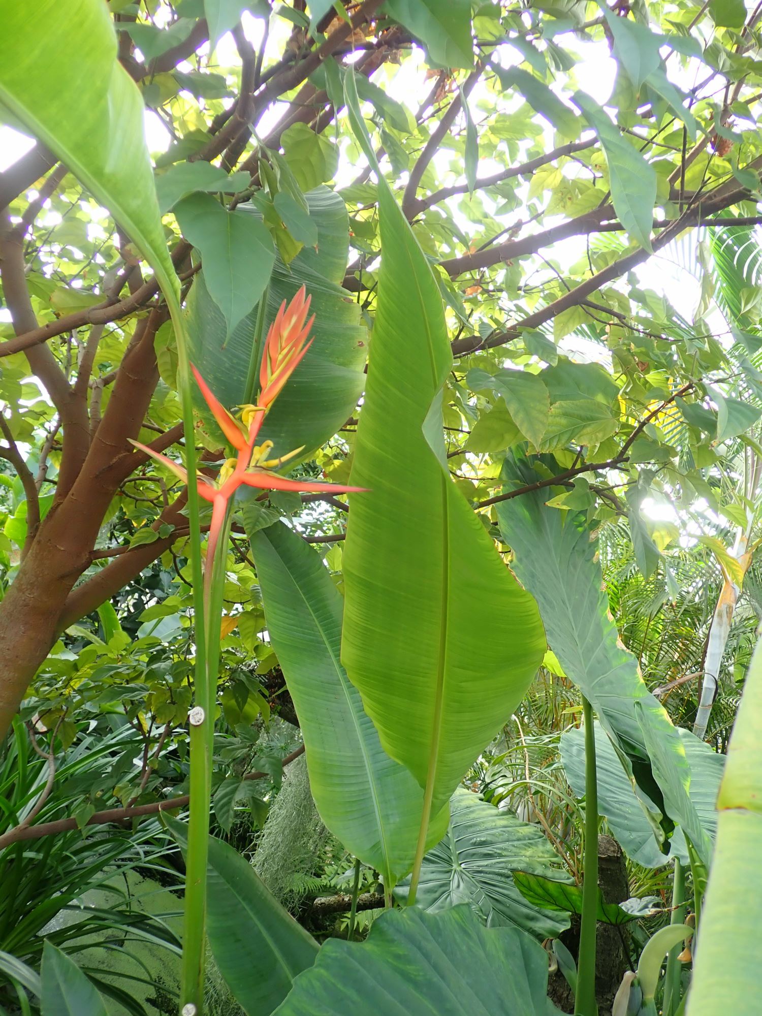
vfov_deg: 60.0
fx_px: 881
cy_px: 508
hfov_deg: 46.8
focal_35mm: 30
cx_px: 381
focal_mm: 5.5
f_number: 2.3
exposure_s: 1/80
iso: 100
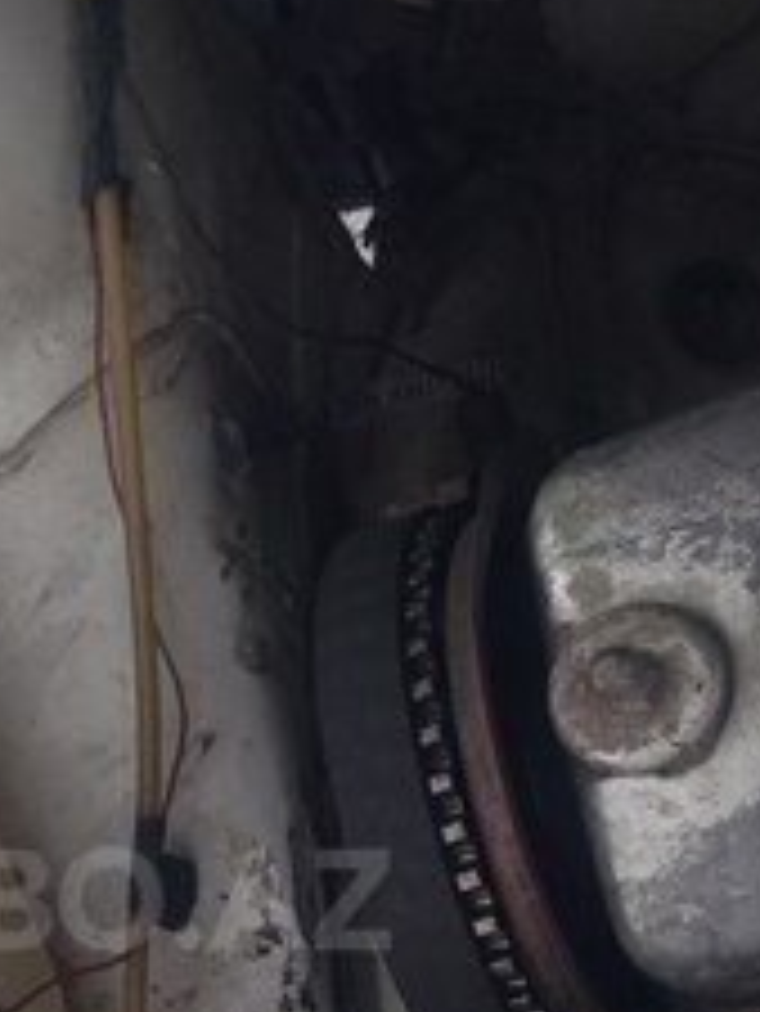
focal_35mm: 64
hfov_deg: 22.3
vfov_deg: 29.1
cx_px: 45
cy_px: 900
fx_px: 1872
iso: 40
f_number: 2.2
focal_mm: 4.15
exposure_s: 1/50
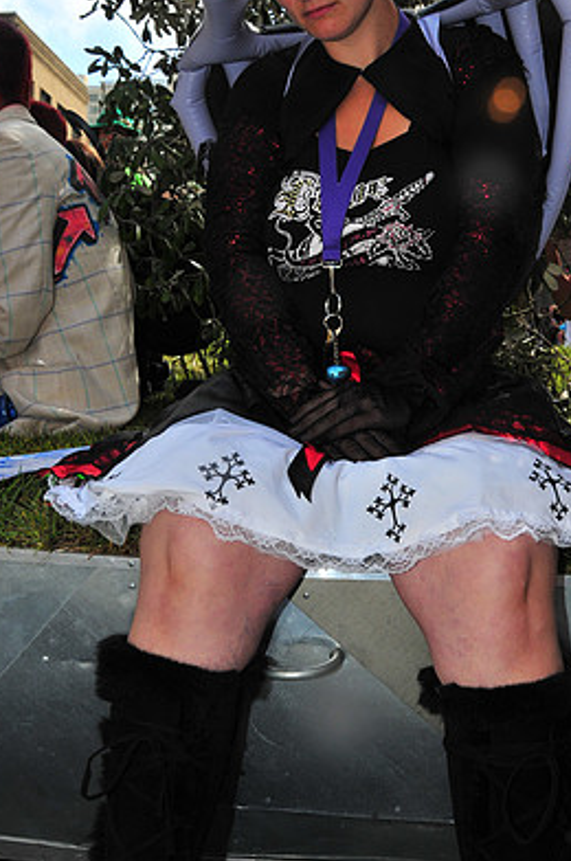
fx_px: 955
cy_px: 393
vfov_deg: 48.5
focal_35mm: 40
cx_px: 337
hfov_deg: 33.2
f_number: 8
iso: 200
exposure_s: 1/250
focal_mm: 18
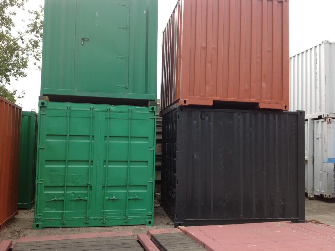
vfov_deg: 40.6
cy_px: 126
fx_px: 338
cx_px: 168
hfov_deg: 52.7
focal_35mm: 35
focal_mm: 4.28
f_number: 2.4
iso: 50
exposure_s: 1/472
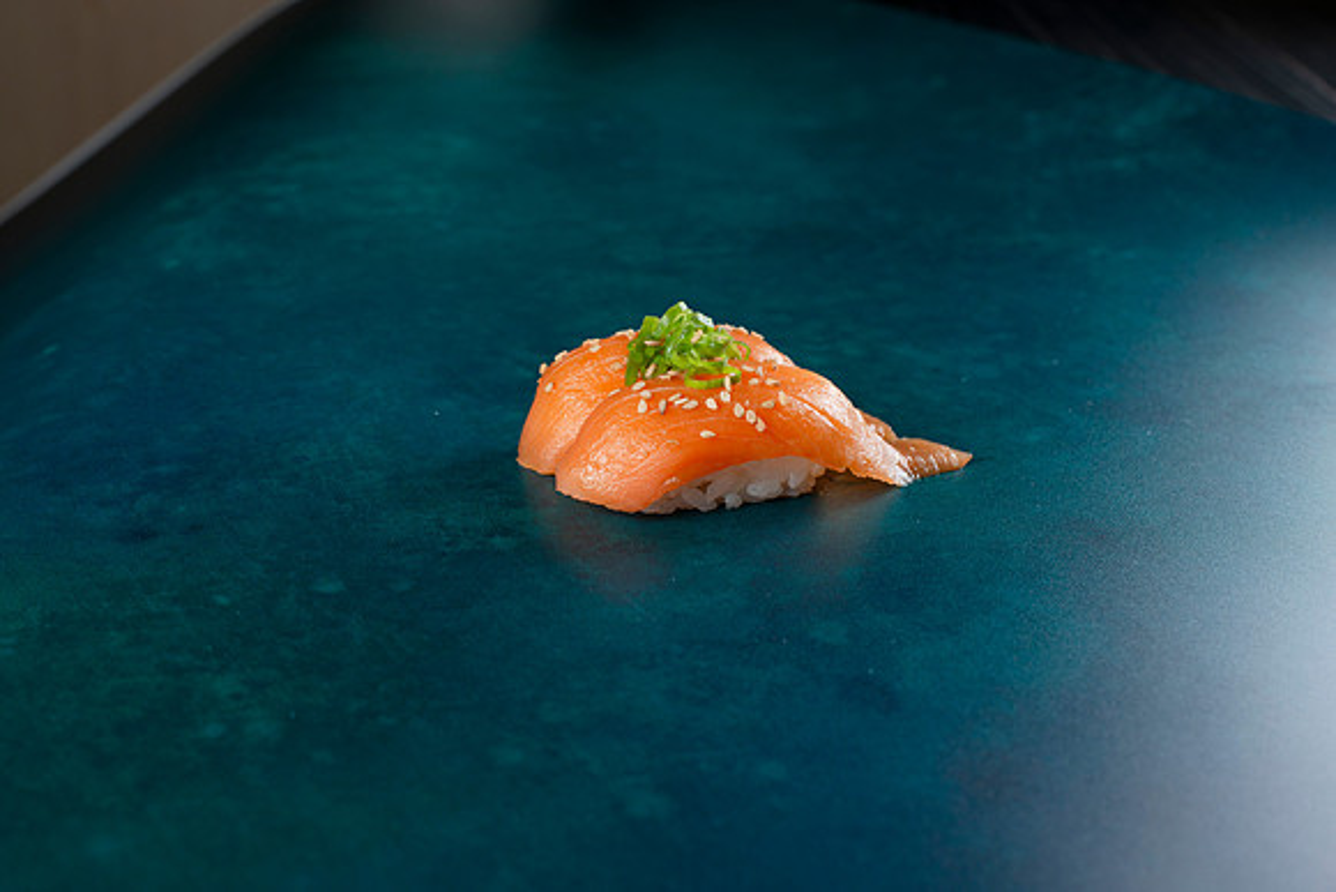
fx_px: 1856
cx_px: 668
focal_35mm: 50
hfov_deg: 39.6
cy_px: 446
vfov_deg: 27.0
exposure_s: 1/250
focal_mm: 50
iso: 250
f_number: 8
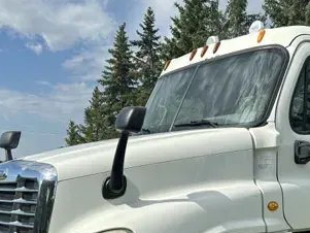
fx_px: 457
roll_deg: -0.8
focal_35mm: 51
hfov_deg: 36.2
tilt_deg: -7.5
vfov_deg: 27.5
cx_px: 248
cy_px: 213
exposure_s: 1/5000
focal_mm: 6.86
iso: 80
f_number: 1.78
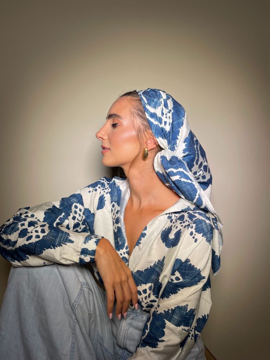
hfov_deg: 54.9
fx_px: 260
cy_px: 180
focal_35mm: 25
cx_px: 135
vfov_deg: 69.4
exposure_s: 1/121
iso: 32
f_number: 1.6
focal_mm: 5.1
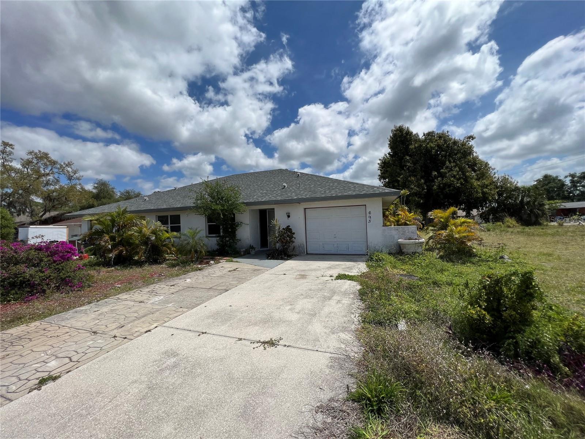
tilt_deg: +0.0
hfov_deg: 106.2
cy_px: 220
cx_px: 292
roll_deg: +2.3
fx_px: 220
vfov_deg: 89.9
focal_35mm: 13
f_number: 1.8
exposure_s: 1/2538
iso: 32
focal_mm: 1.57
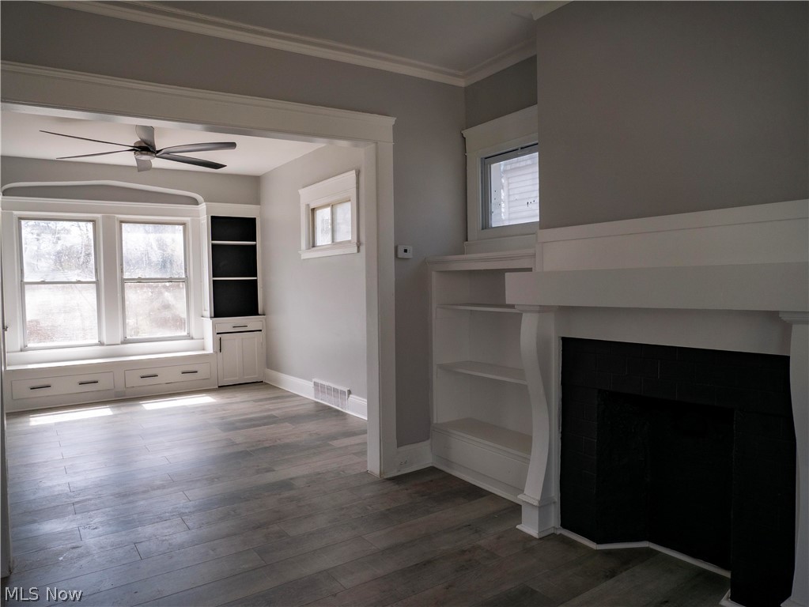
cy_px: 304
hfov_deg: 71.6
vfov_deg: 56.8
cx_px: 404
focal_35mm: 24
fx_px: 561
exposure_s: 1/200
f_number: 4.5
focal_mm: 12
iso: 200
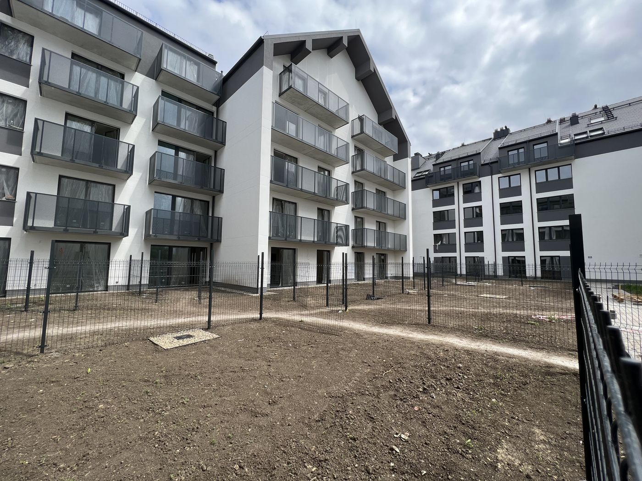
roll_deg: +0.0
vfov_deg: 89.9
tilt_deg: +5.2
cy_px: 240
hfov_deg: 106.2
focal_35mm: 13
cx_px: 321
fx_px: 241
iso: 32
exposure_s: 1/935
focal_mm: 1.57
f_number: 1.8
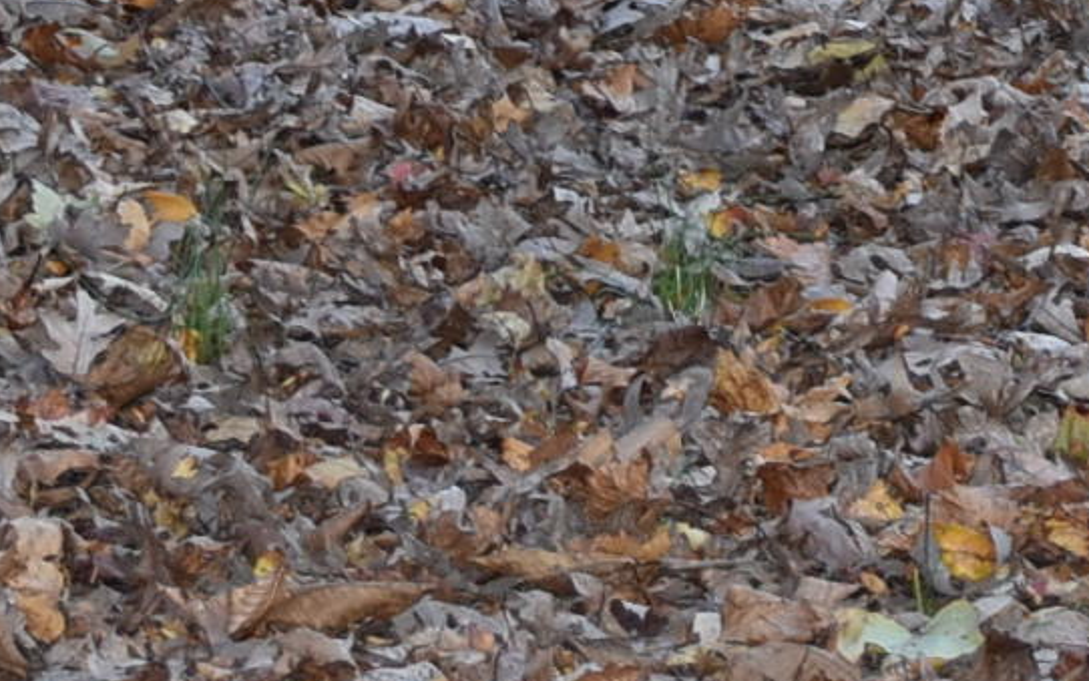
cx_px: 1103
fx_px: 8781
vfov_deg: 4.4
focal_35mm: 296
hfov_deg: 7.1
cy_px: -896
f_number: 4.2
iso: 400
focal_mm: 35
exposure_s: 1/125
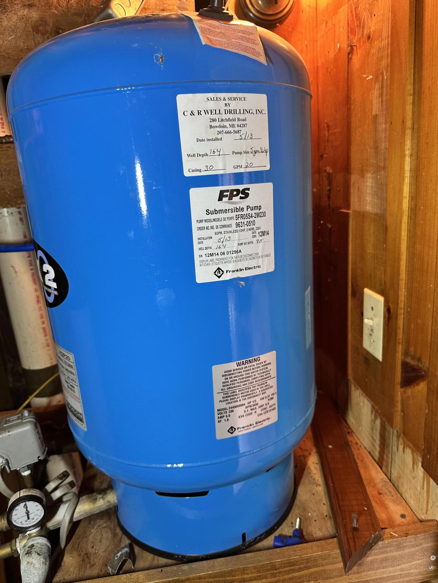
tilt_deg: -14.1
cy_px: 292
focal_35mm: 24
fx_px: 405
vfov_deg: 71.6
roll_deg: +4.3
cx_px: 219
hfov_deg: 56.8
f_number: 1.78
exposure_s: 1/60
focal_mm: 6.86
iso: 125
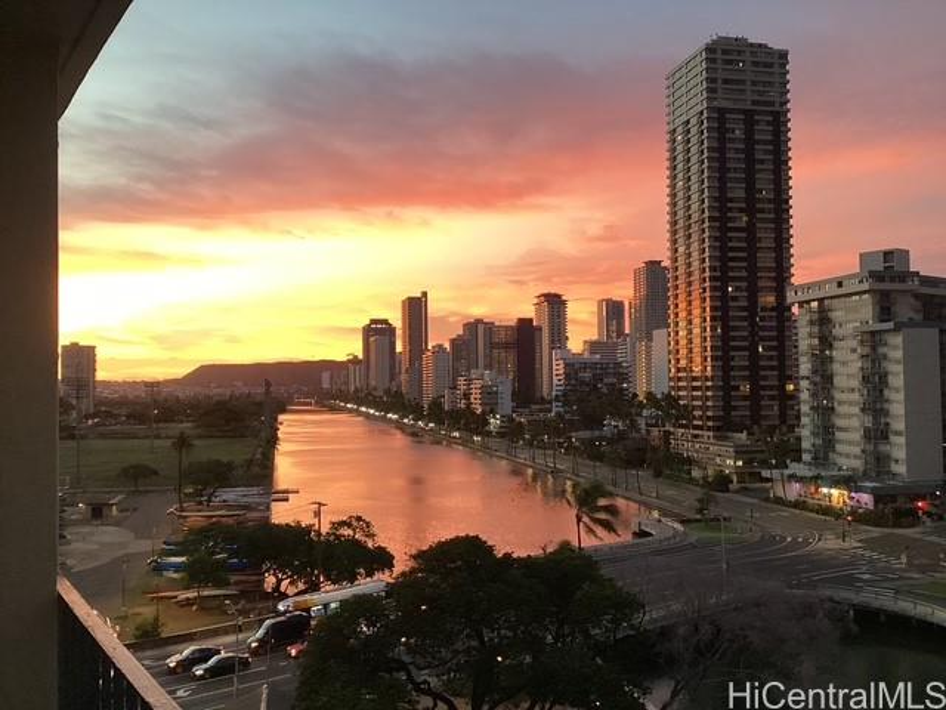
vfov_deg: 45.4
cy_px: 355
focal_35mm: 31
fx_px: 847
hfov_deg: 58.4
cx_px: 473
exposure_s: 1/60
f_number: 2.4
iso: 160
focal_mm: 3.3
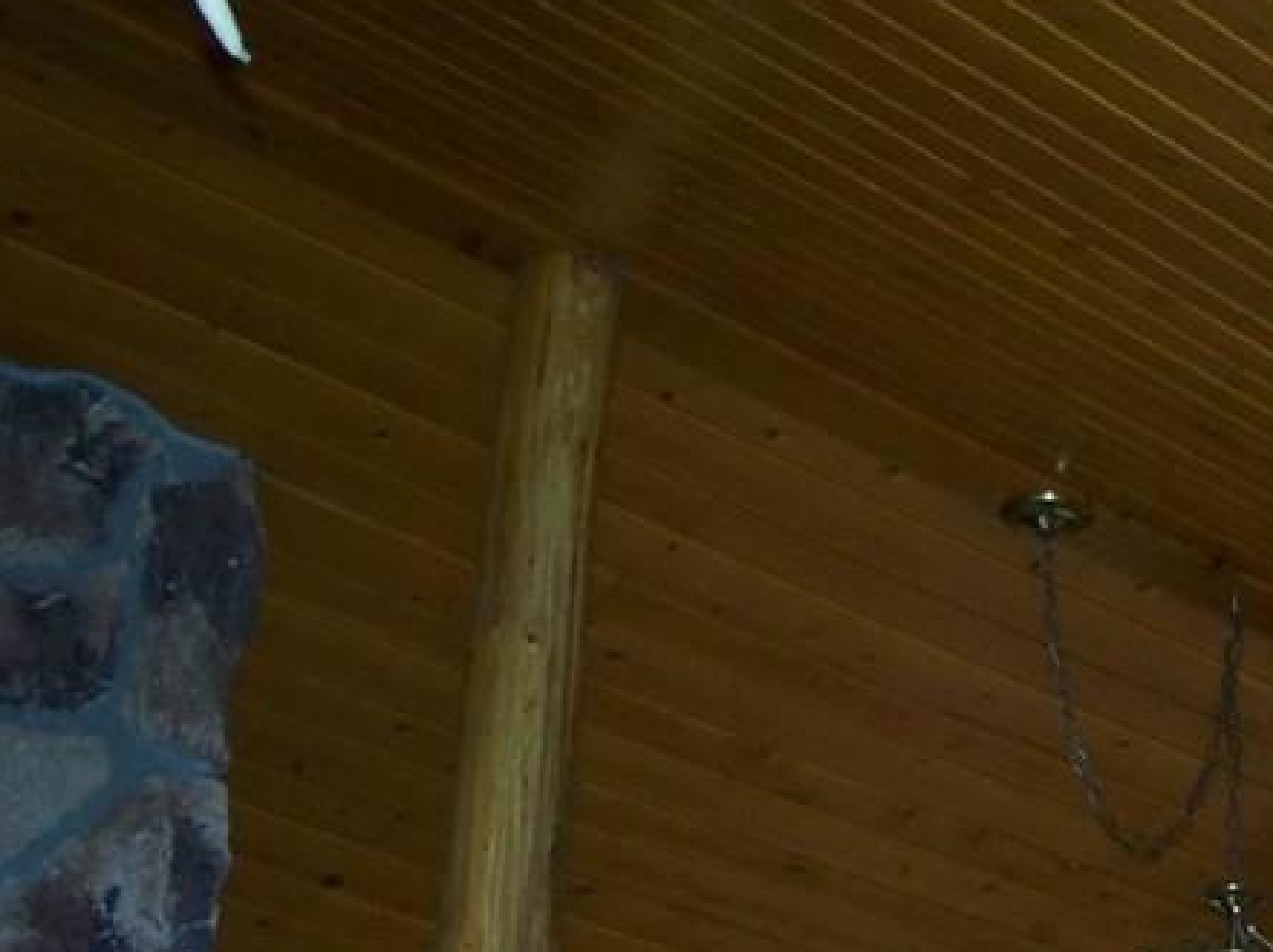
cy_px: 943
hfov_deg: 21.9
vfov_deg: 16.8
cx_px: 1290
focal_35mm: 86
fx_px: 3160
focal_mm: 7.8
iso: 200
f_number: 2.8
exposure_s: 1/60
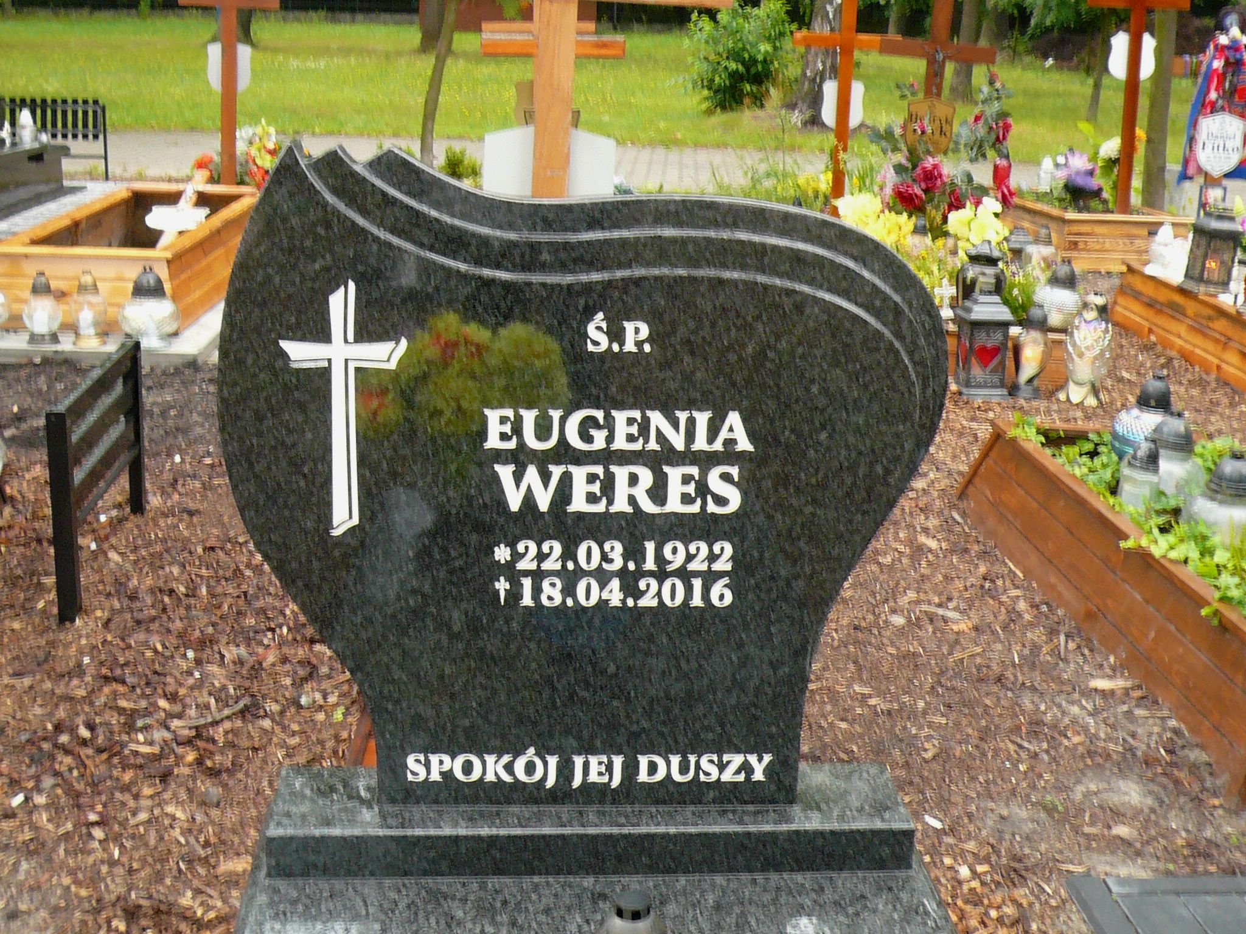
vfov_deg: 32.2
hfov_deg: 42.1
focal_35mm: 45
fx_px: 1620
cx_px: 623
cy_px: 467
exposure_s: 1/15
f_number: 2.9
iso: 100
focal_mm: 4.9
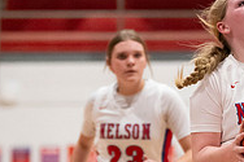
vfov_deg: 3.0
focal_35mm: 450
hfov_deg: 4.6
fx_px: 3047
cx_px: 240
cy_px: 93
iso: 5000
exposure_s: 1/1000
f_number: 2.8
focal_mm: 109
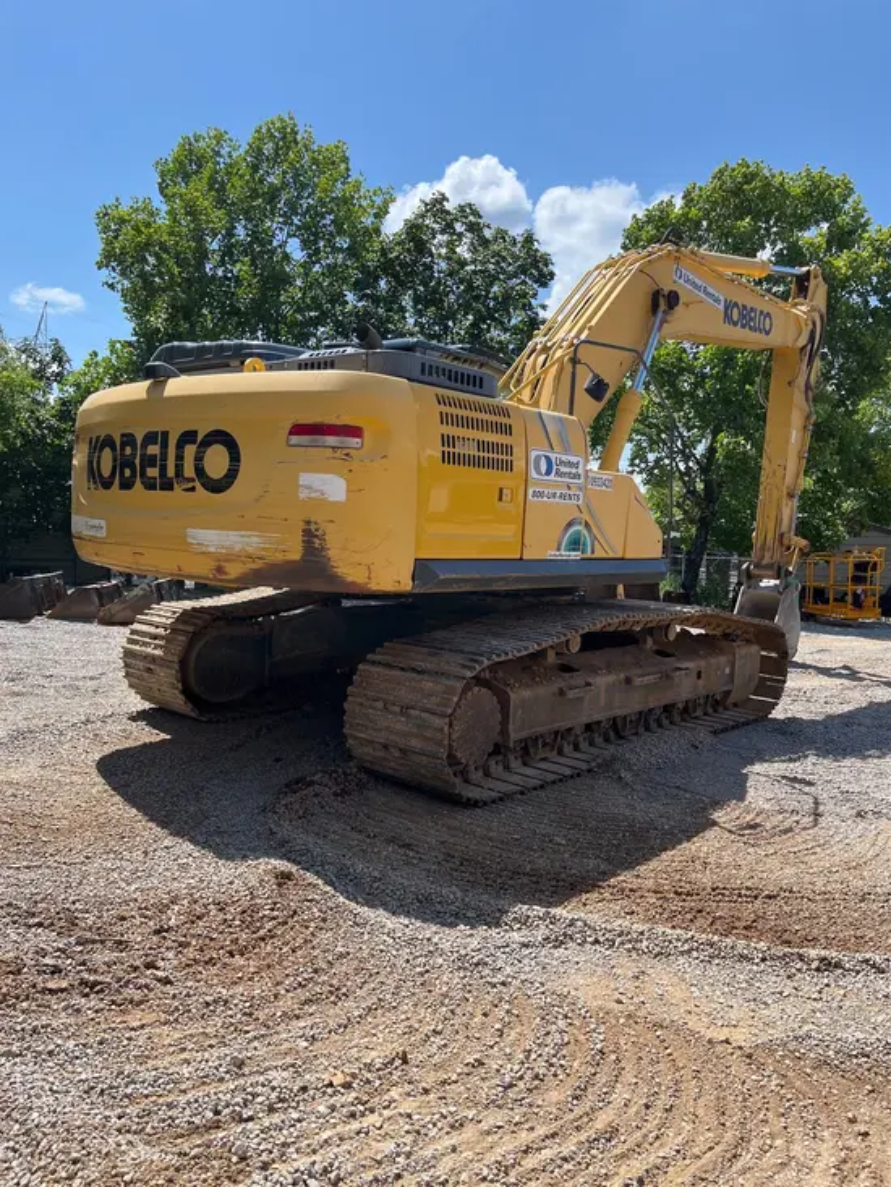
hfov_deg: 53.1
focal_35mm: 26
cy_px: 594
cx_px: 446
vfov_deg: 67.3
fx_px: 892
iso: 50
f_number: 1.6
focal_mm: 5.1
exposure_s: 1/2410
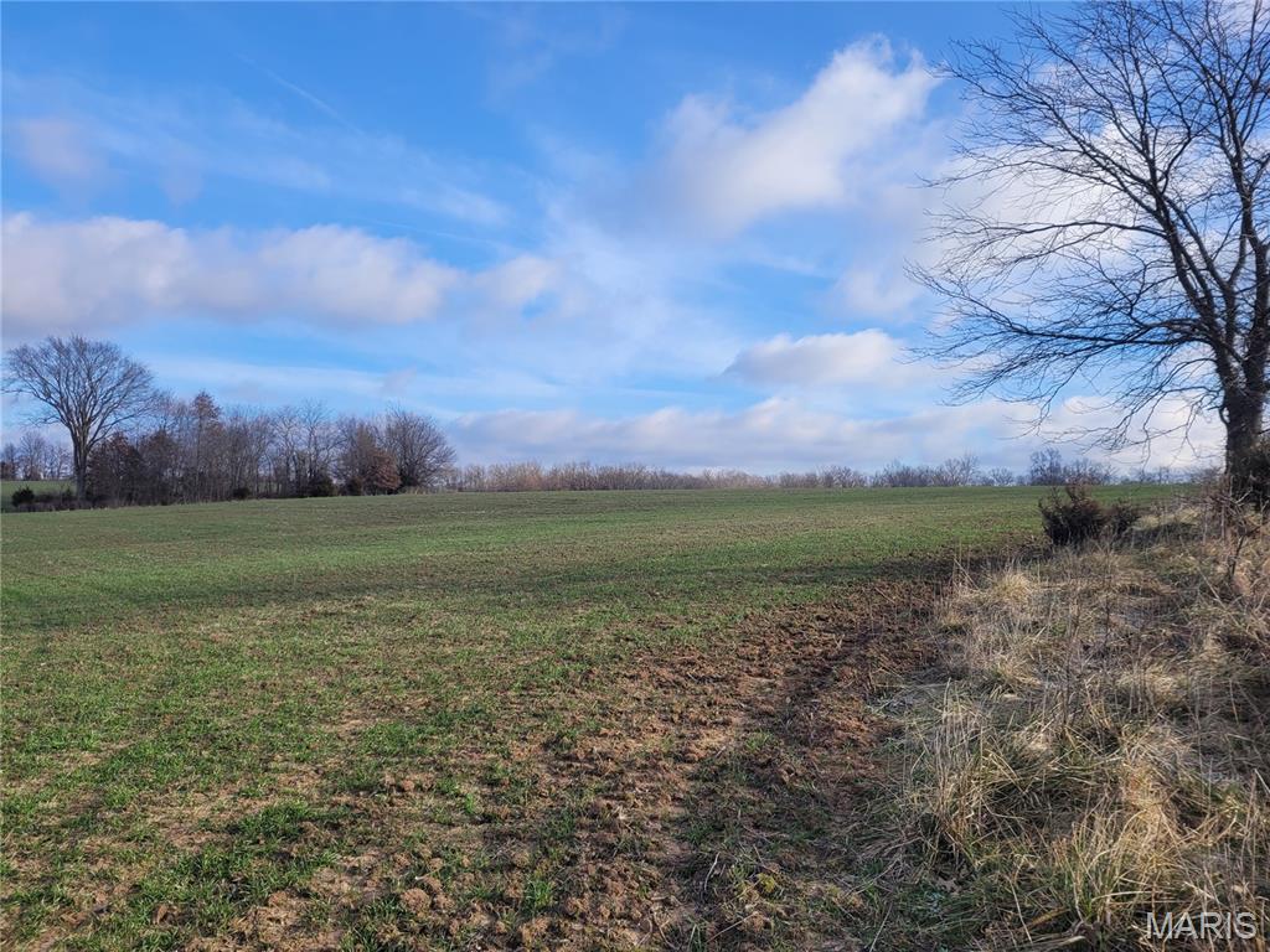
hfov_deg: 67.3
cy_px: 476
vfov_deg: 53.1
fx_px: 954
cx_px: 635
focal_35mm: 26
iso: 40
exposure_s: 1/1493
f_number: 1.8
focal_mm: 5.4
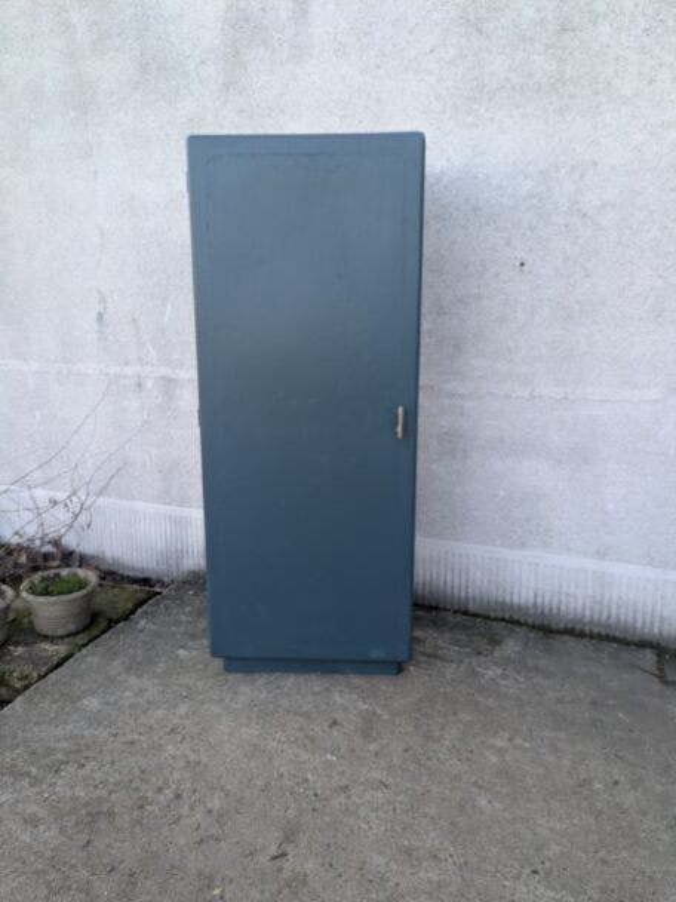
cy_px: 451
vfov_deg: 69.4
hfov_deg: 54.9
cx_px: 338
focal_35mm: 25
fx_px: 651
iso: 45
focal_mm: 5.43
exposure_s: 1/156
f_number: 1.89
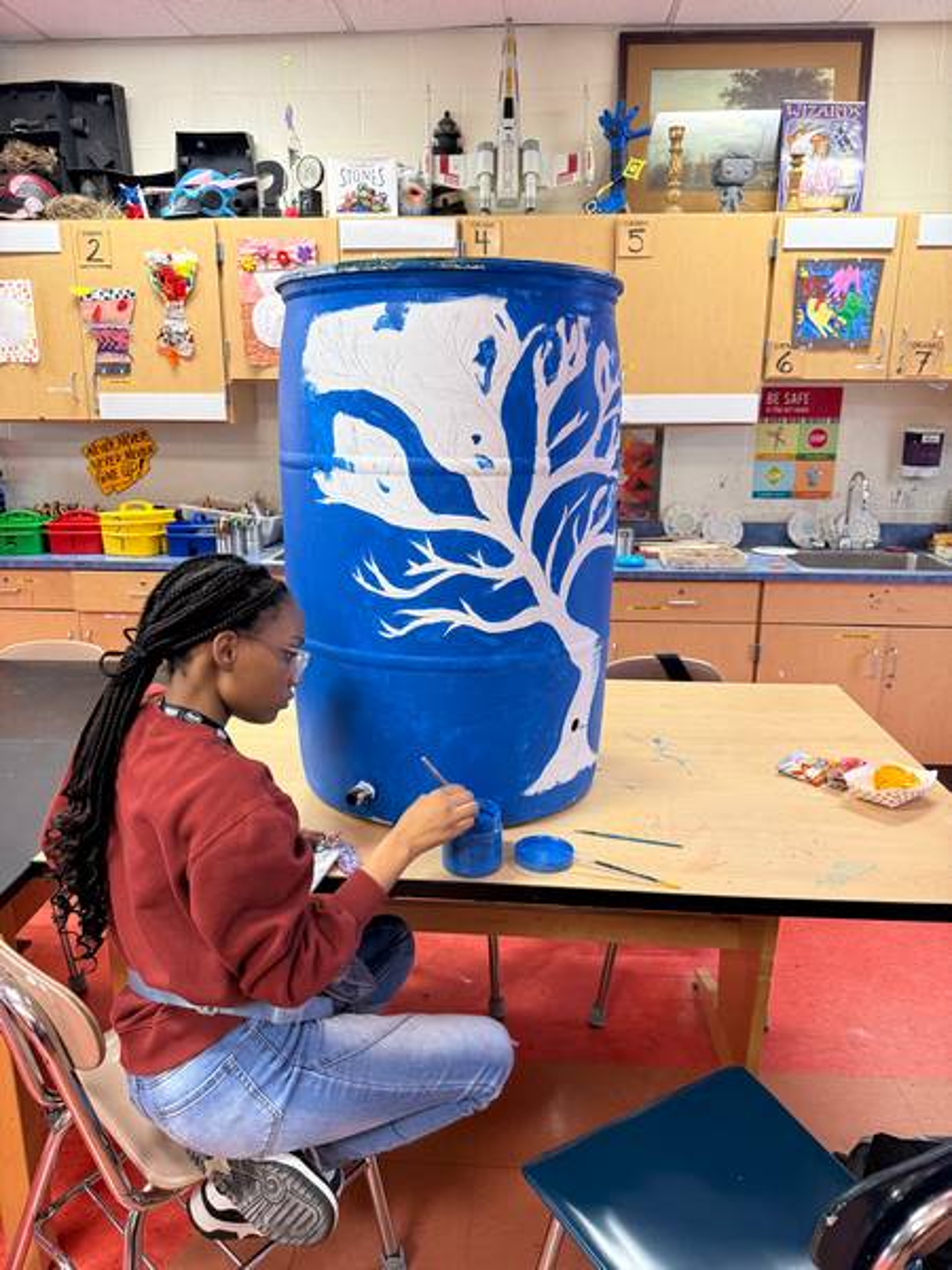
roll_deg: -0.6
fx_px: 880
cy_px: 635
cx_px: 476
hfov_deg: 56.8
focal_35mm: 24
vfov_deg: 71.6
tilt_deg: -13.6
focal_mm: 6.76
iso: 320
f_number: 1.78
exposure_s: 1/60
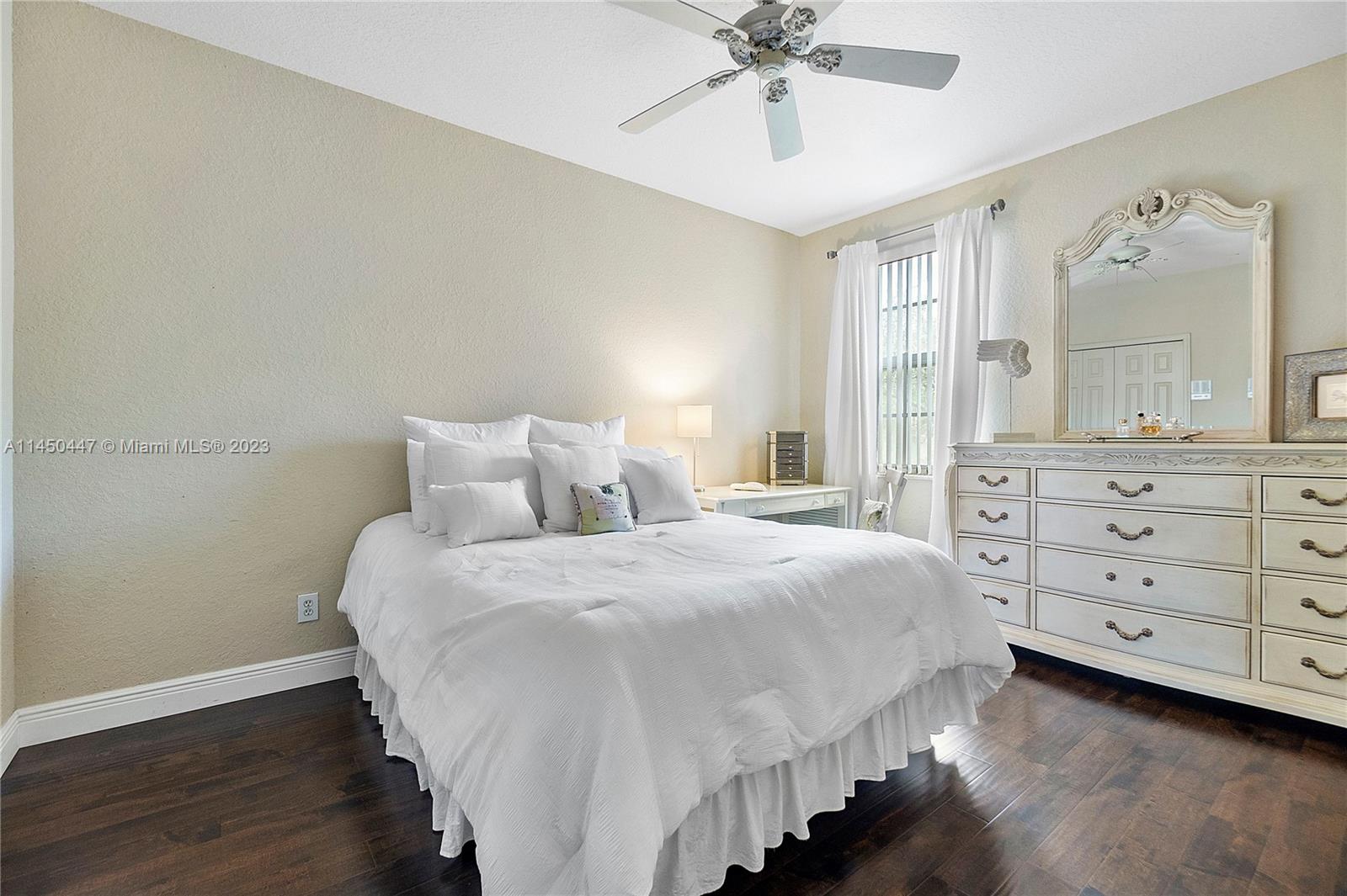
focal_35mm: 15
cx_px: 674
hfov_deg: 100.4
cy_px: 448
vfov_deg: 77.3
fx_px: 561
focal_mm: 10
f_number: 8
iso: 250
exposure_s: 1/20
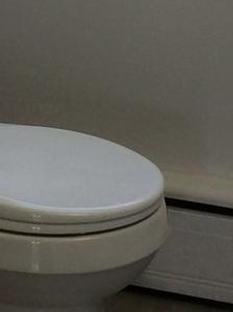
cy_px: 14
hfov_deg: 9.0
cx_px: 32
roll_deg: -1.2
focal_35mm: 163
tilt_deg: -17.2
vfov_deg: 12.0
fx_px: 1469
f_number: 2.4
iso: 40
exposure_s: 1/60
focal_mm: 3.3
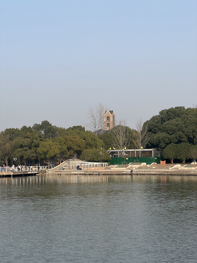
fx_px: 584
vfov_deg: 25.3
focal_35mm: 77
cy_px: 132
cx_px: 98
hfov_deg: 19.1
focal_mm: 9
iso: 32
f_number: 2.8
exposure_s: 1/633
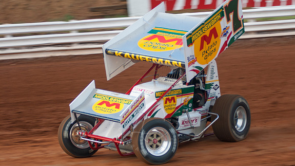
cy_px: 74
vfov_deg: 9.5
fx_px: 993
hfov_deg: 16.9
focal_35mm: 127
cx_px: 148
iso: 250
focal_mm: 80
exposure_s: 1/500
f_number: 2.8
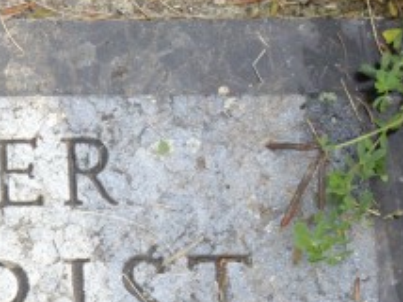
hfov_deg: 6.2
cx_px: -122
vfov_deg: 4.7
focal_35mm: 317
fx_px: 3686
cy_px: 332
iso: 400
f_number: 5.4
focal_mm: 23.7
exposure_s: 1/250
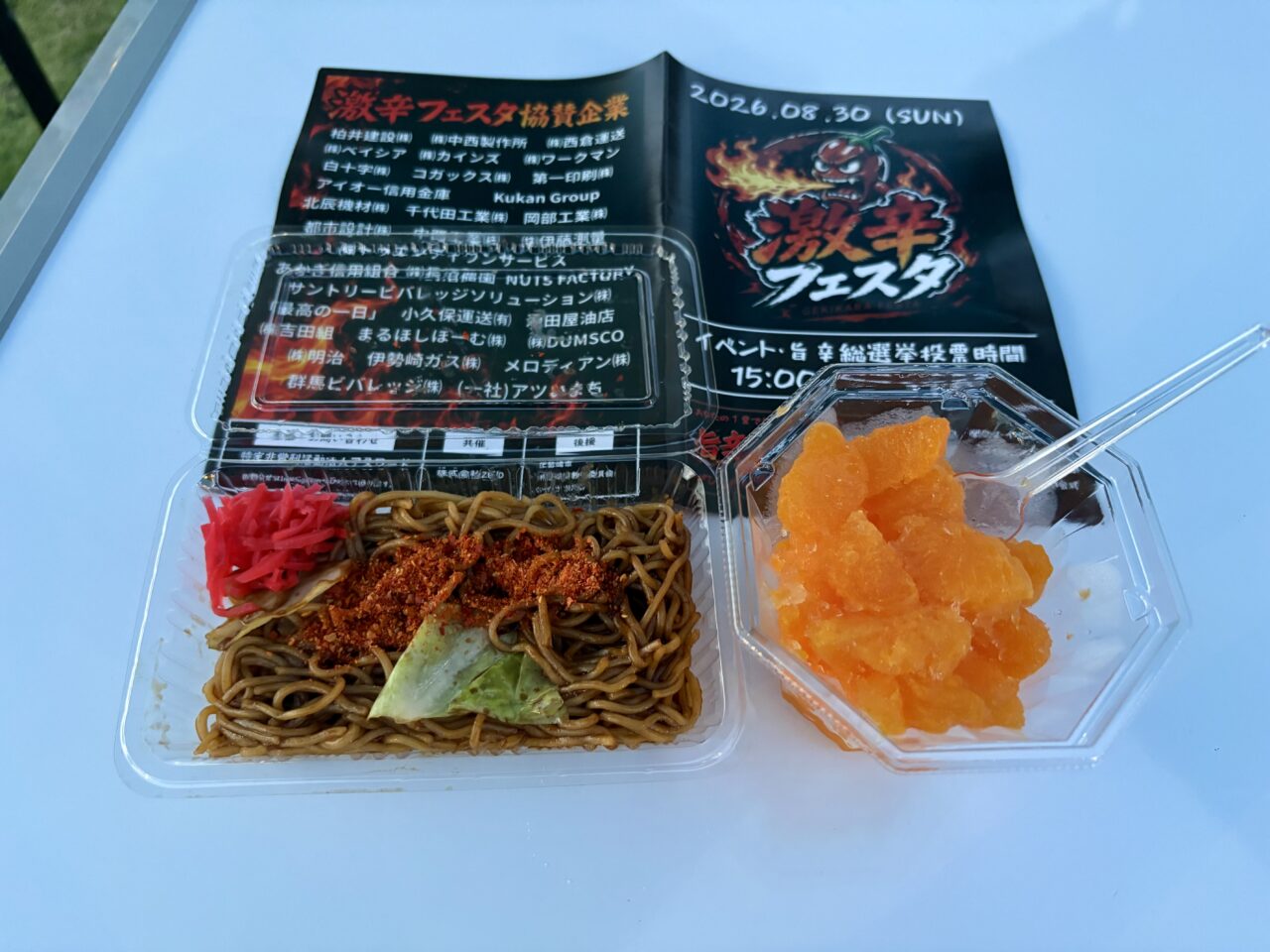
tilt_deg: -56.7
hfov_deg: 67.3
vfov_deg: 53.1
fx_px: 954
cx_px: 635
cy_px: 476
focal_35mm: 26
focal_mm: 5.96
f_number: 1.6
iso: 500
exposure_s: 1/25
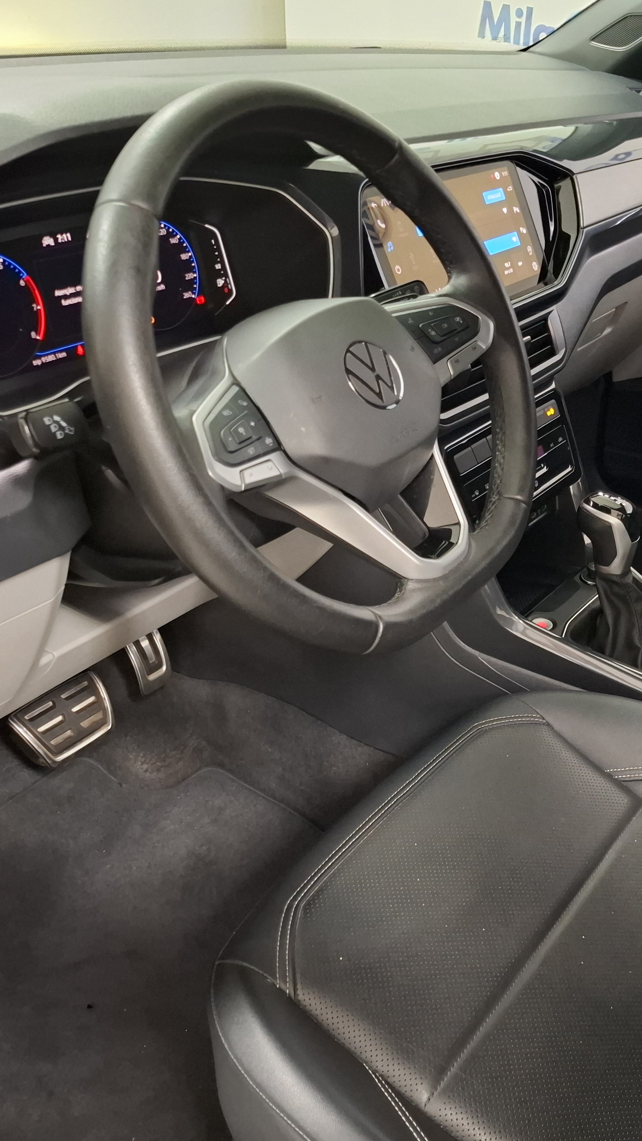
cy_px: 574
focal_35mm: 34
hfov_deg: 32.8
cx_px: 580
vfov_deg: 58.0
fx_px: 1029
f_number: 1.8
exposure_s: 1/20
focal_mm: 5.54
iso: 1000
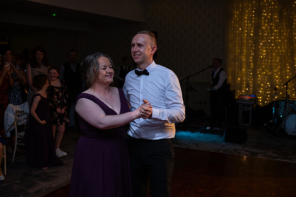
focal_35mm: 44
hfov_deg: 44.5
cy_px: 98
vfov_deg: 30.5
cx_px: 148
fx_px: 362
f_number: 3.5
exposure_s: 1/160
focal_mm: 44
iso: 1000
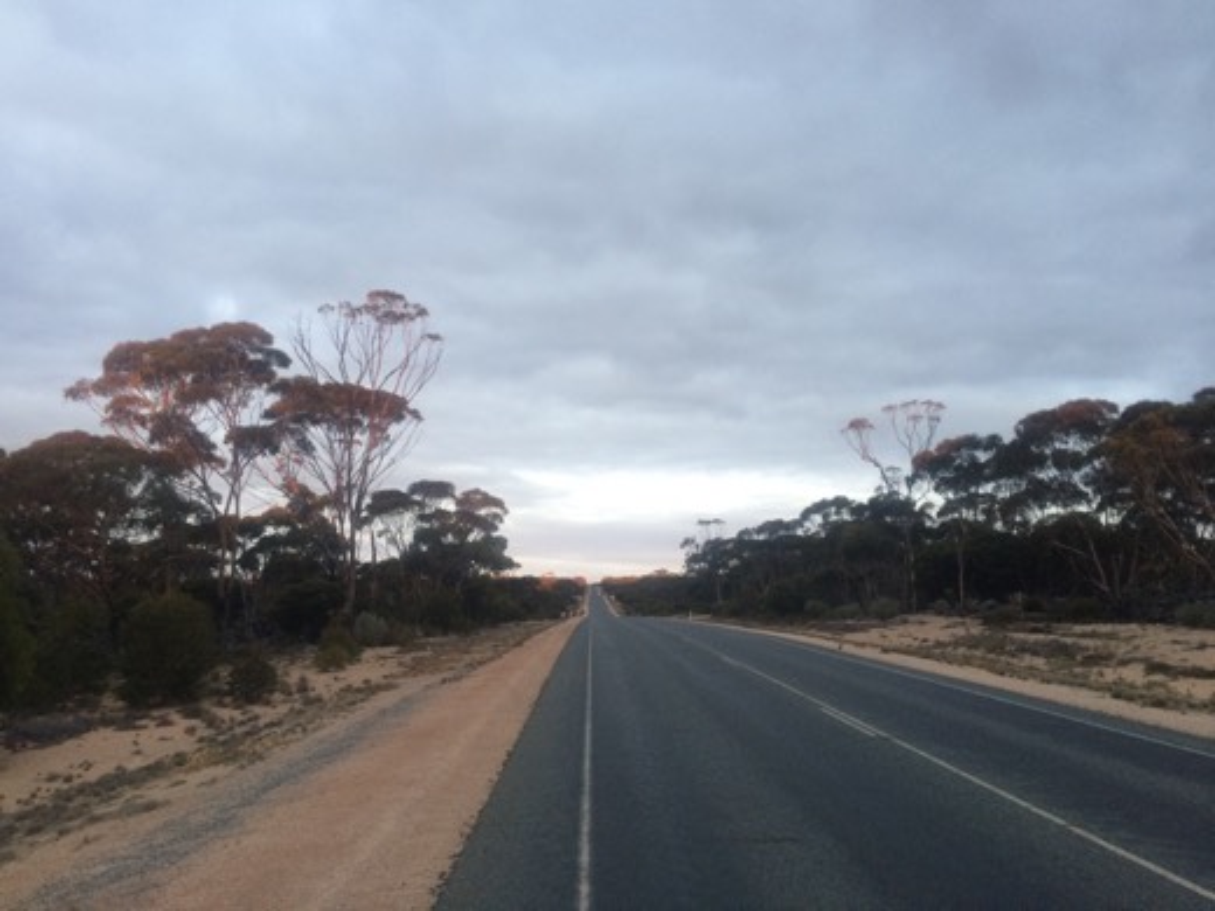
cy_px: 456
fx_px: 1018
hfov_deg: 61.7
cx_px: 608
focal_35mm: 29
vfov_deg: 48.2
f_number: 2.2
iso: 40
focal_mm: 4.15
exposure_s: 1/30
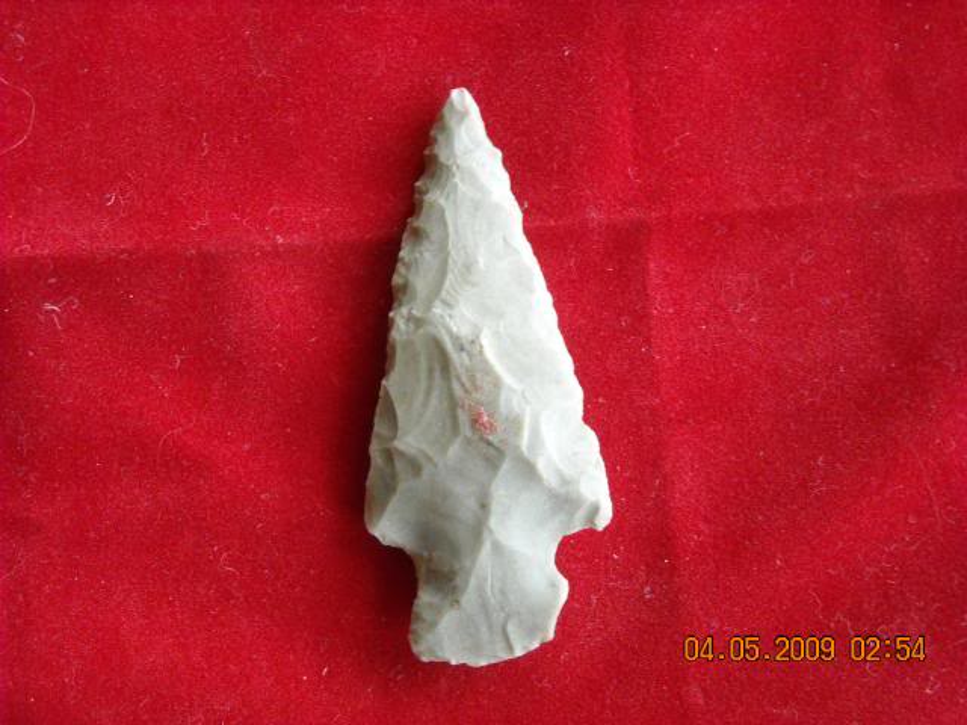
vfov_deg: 17.6
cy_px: 362
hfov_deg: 23.3
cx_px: 484
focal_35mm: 84
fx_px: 2347
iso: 400
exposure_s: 1/15
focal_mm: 13.73
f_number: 4.1
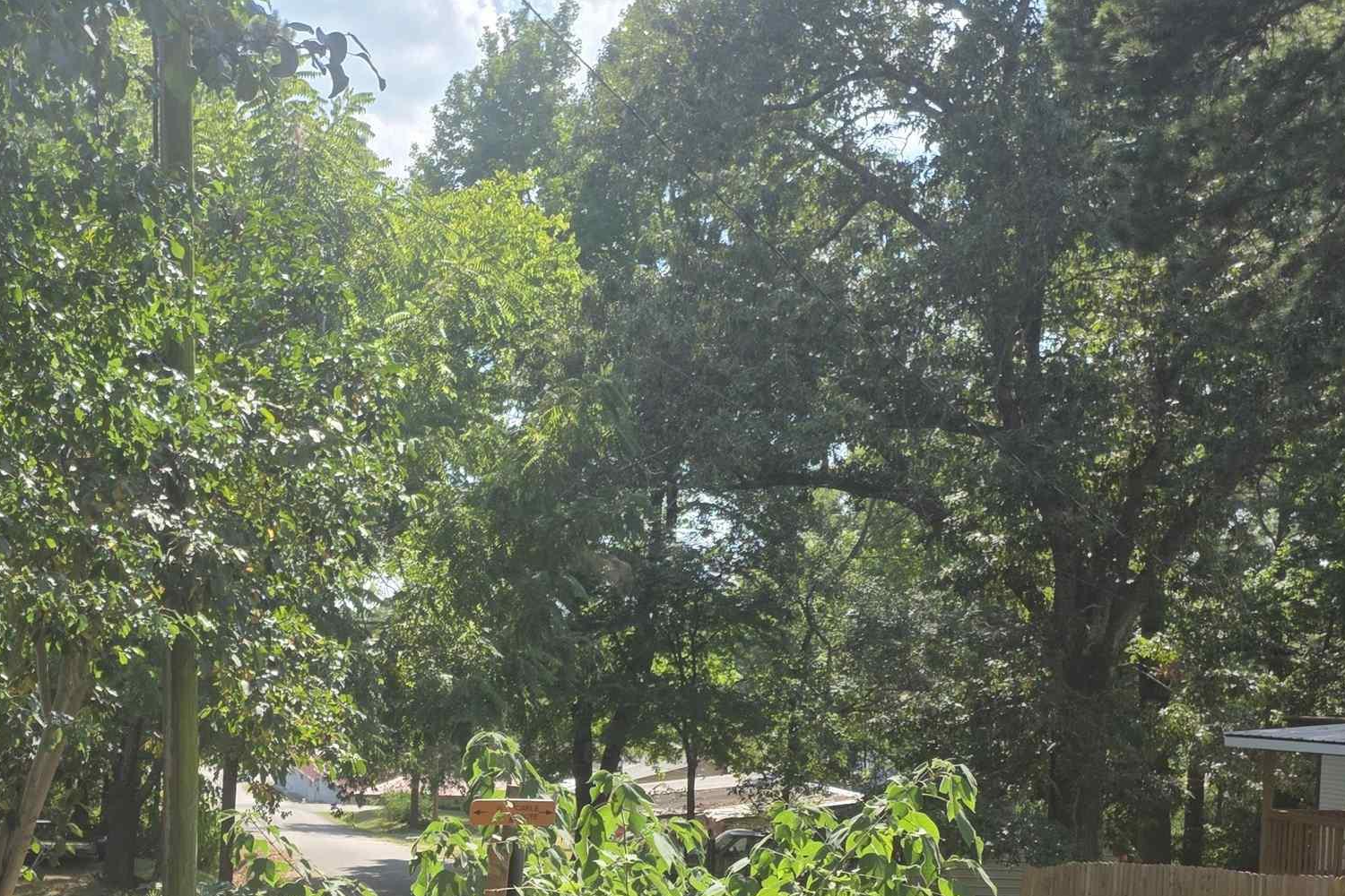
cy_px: 730
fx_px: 1831
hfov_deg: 39.3
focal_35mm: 49
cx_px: 338
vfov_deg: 26.9
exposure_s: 1/3657
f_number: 1.7
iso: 80
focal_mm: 6.3
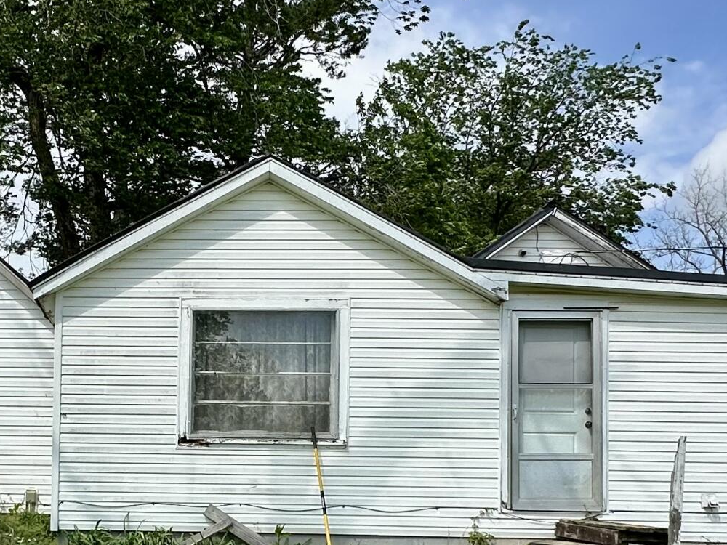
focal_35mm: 42
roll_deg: -0.9
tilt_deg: +2.2
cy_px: 453
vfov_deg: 33.2
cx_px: 129
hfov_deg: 42.5
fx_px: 882
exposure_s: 1/2304
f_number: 2.2
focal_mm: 2.22
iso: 50
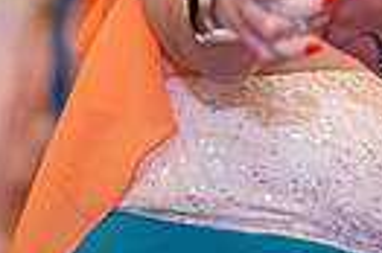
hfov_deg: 5.5
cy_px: -182
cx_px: 315
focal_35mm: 377
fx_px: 3995
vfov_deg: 3.6
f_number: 2.2
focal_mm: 85
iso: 640
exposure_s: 1/125
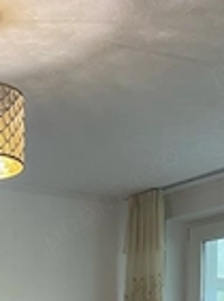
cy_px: 391
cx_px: -13
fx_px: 641
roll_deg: +0.2
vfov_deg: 23.4
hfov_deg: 19.1
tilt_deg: -3.2
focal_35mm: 74
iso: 80
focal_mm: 4.25
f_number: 1.8
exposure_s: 1/50
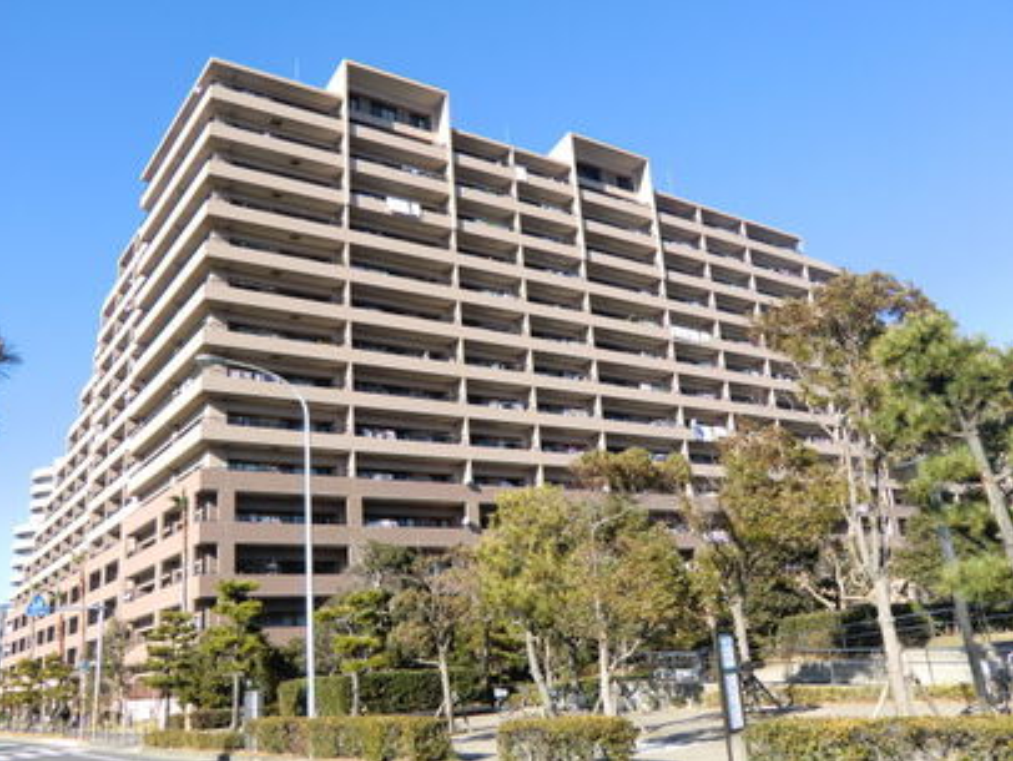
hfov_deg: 59.9
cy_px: 371
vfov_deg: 46.8
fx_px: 878
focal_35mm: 30
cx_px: 494
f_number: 3.5
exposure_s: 1/320
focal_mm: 5.2
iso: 64
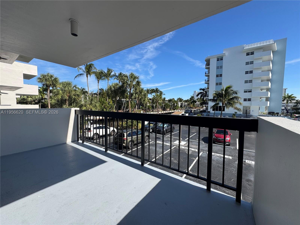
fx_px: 121
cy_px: 112
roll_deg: -0.9
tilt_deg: -3.8
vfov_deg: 85.7
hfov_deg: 102.1
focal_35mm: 14
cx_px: 150
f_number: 2.2
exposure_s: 1/1600
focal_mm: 2.22
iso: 50
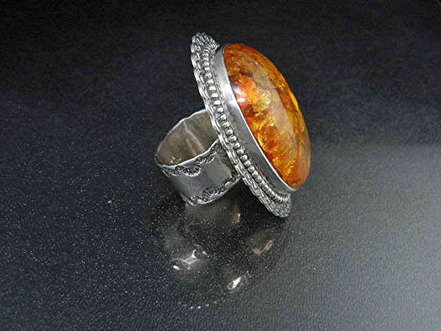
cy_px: 166
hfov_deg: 42.1
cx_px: 220
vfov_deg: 32.2
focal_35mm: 45
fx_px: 573
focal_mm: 8.1
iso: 800
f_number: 7.6
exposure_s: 1/30
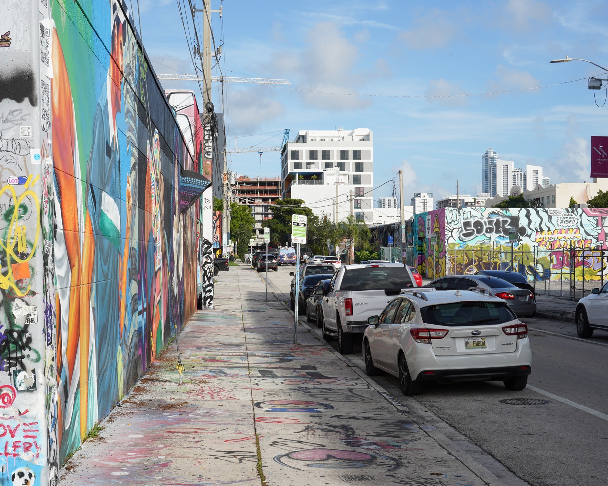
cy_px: 246
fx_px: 1008
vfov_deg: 27.1
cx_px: 275
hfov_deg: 33.6
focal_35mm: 56
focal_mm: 49
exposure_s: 1/100
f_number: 20
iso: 200
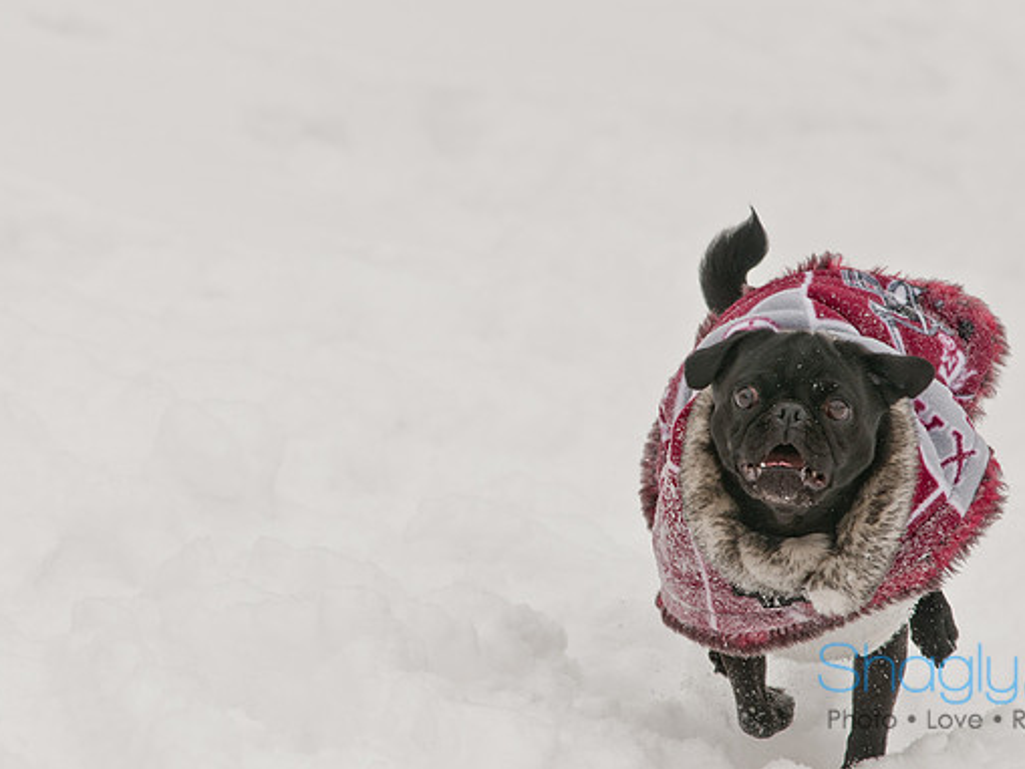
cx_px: 556
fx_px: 9715
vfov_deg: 4.5
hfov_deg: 6.0
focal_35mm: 328
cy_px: 383
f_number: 5.6
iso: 200
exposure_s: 1/1250
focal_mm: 200
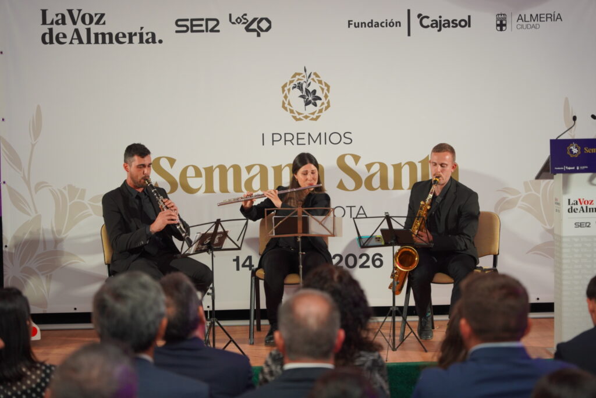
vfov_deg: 19.5
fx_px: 1159
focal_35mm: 70
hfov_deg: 28.8
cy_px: 199
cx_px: 298
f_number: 2.8
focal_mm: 70
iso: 1000
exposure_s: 1/250
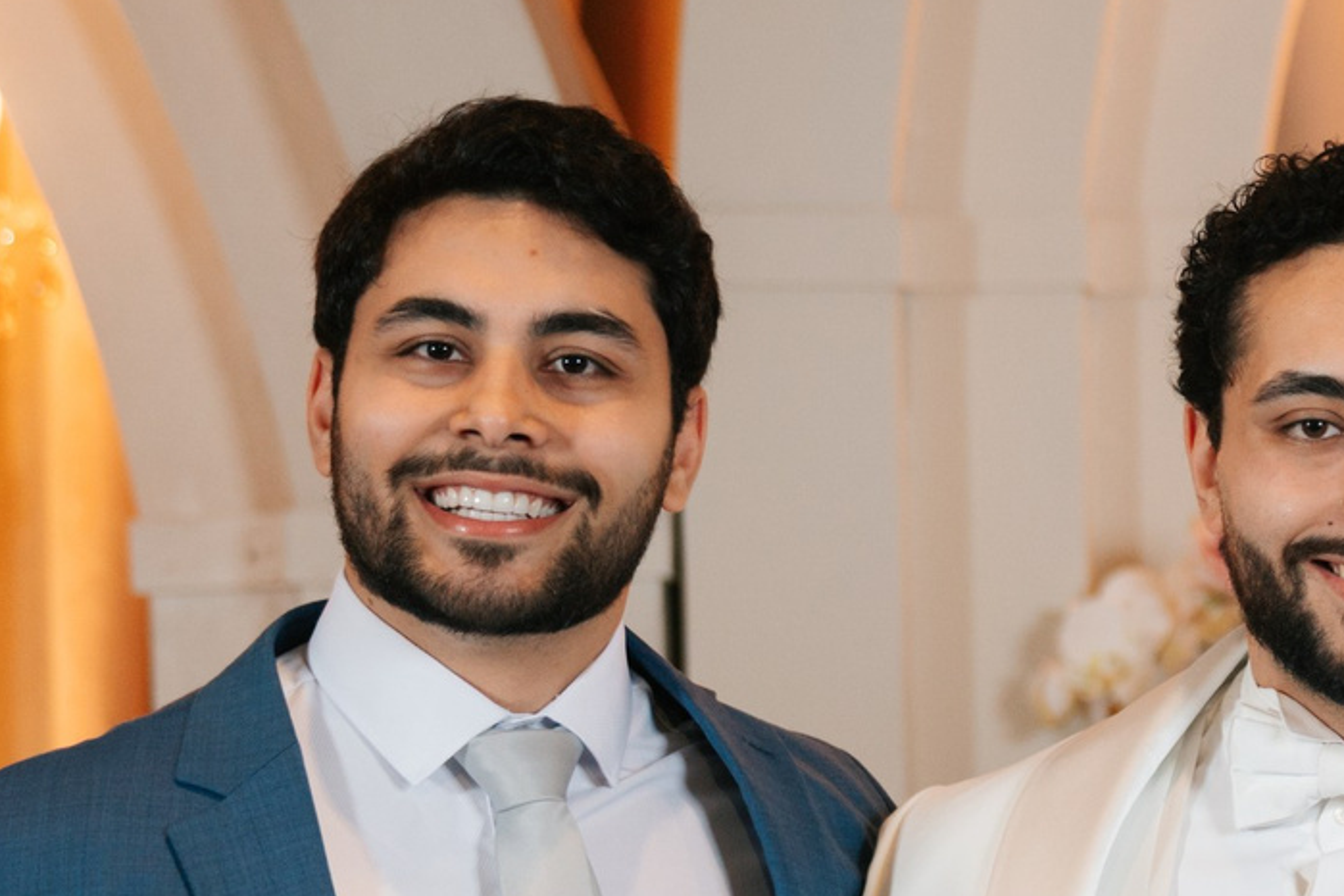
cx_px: 1800
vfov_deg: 5.4
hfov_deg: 8.0
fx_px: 9519
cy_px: 1187
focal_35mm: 255
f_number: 2.8
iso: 400
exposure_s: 1/200
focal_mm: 69
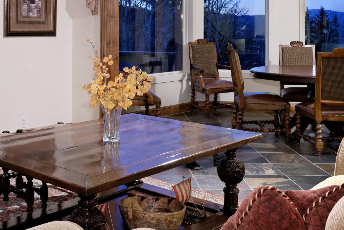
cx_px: 103
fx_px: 507
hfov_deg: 36.9
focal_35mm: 53
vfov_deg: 24.9
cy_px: 34
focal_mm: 25
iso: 1600
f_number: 6.3
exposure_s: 1/25
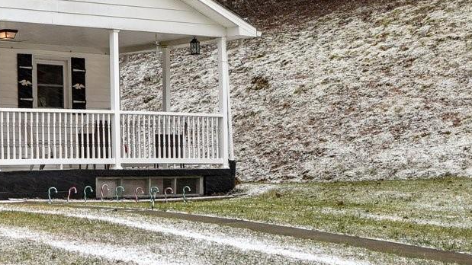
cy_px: 43
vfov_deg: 11.6
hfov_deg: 19.9
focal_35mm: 104
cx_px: -9
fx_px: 1301
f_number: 8
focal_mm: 30
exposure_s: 1/50
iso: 100
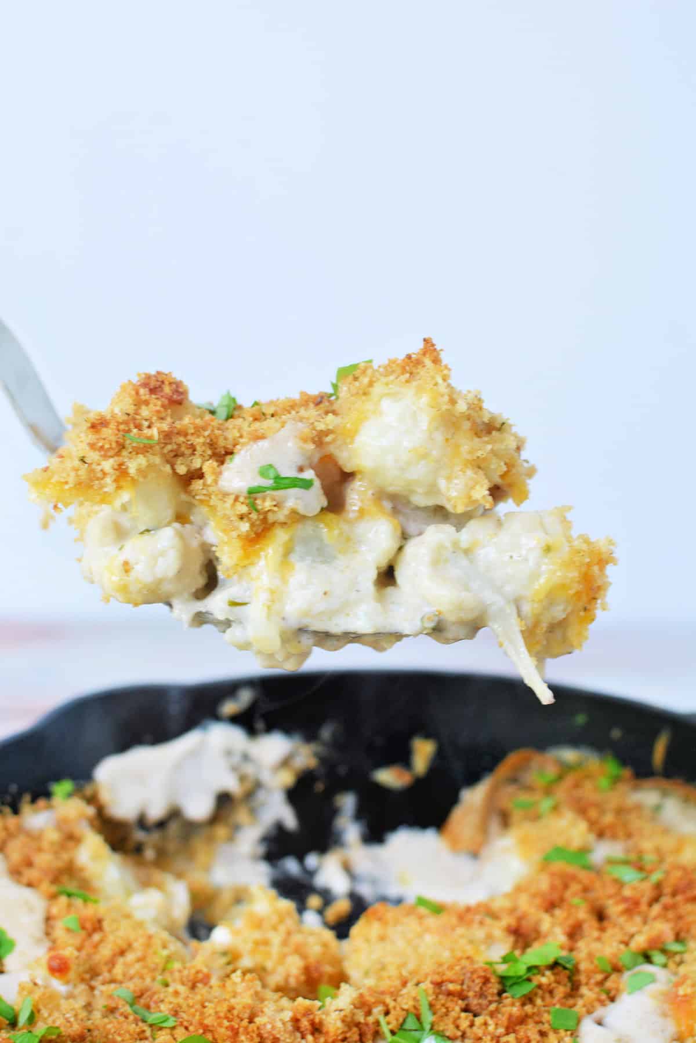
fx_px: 1522
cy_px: 522
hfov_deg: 25.8
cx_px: 348
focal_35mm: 52
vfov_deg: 37.9
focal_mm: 35
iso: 400
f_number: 4
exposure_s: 1/60
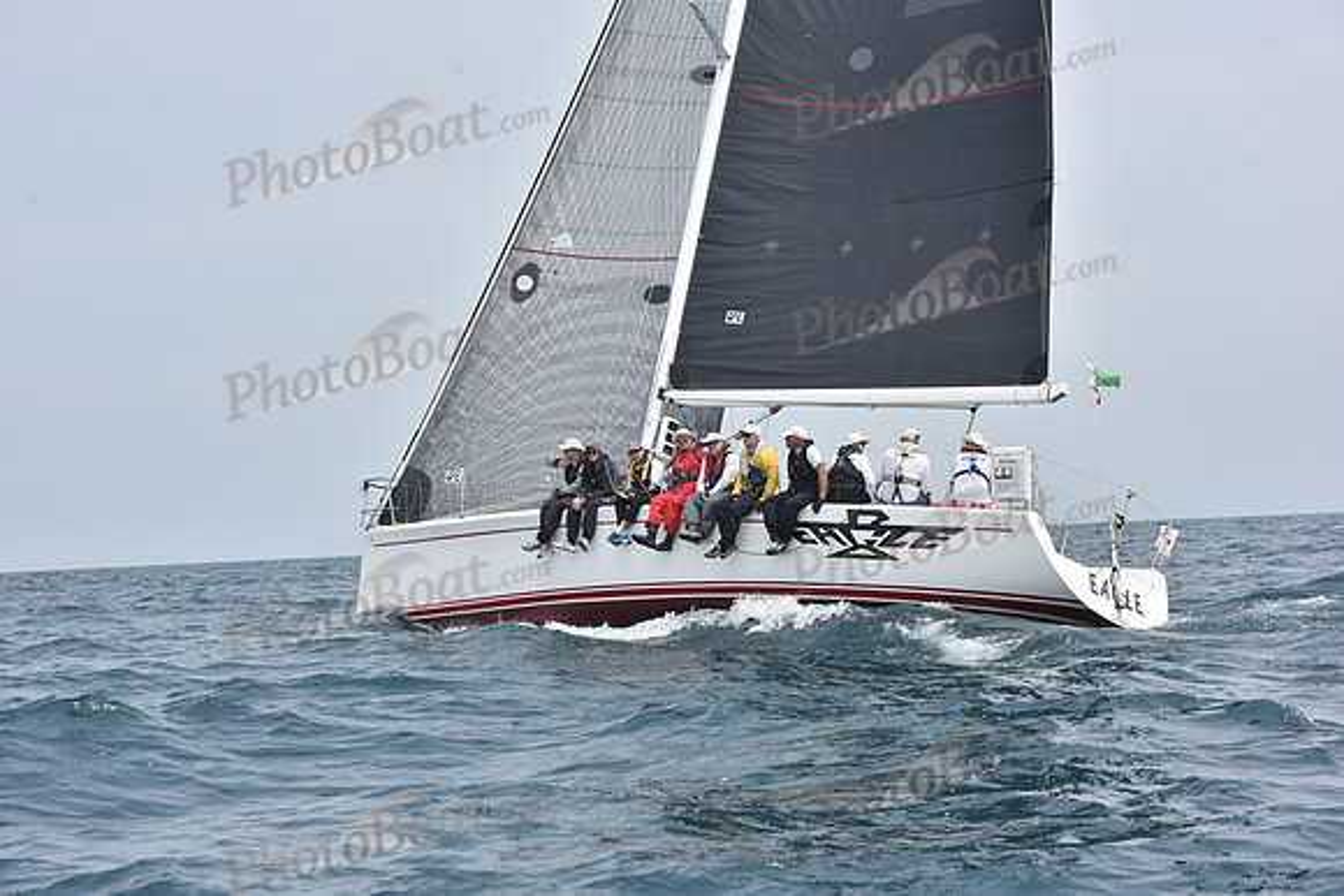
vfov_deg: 15.9
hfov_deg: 23.6
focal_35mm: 86
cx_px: 672
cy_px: 448
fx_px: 3211
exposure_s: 1/800
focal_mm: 86
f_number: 9
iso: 250
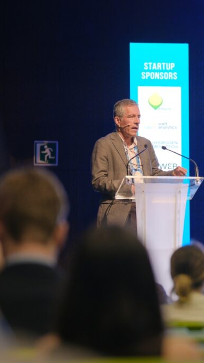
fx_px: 1721
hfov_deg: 6.8
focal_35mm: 179
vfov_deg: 12.0
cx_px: 213
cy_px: 182
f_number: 1.6
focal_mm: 75
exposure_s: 1/100
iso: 640
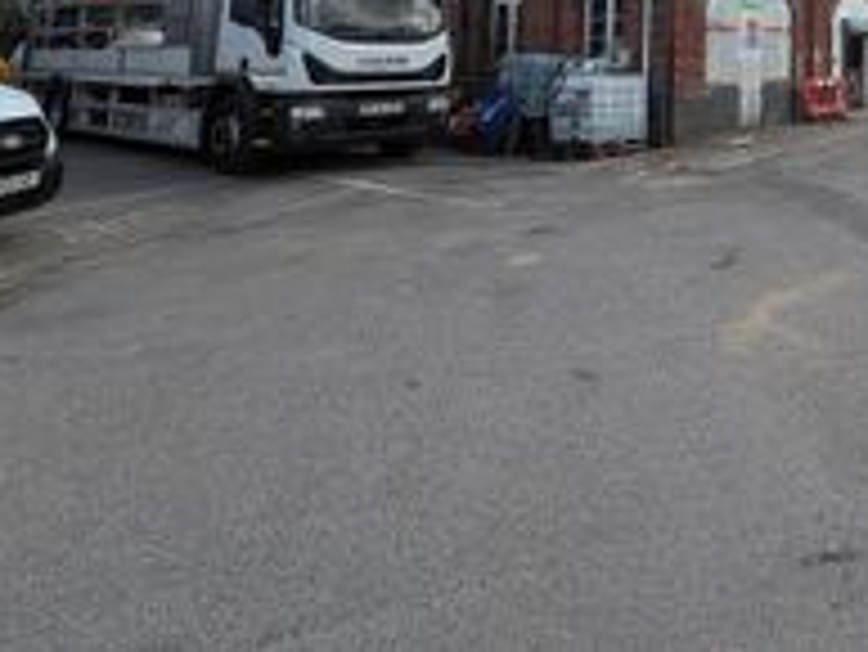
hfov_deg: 52.3
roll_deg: +0.2
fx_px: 728
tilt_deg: +6.6
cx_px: 819
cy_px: -18
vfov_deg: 41.2
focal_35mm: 29
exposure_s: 1/1395
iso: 64
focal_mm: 2.22
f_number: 2.2
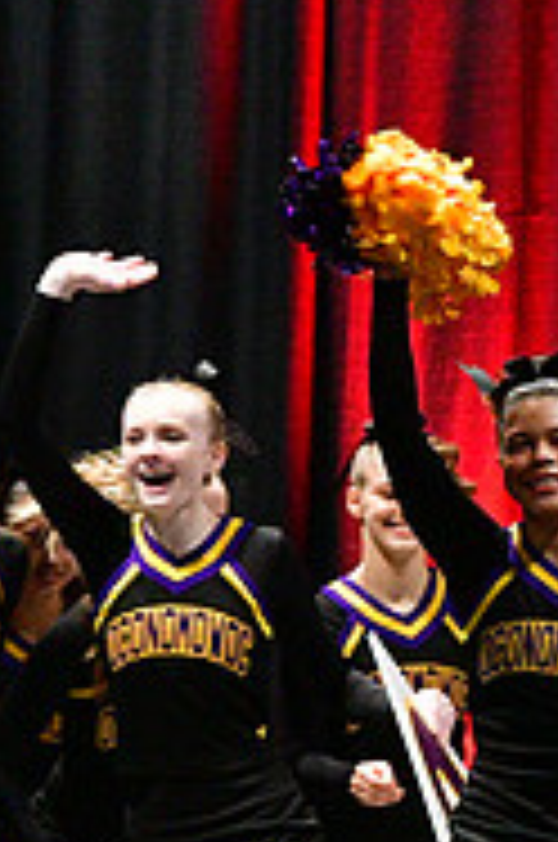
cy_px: 660
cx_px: 1292
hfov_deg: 2.4
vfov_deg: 3.6
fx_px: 13277
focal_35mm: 569
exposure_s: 1/400
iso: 5000
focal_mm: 122
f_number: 4
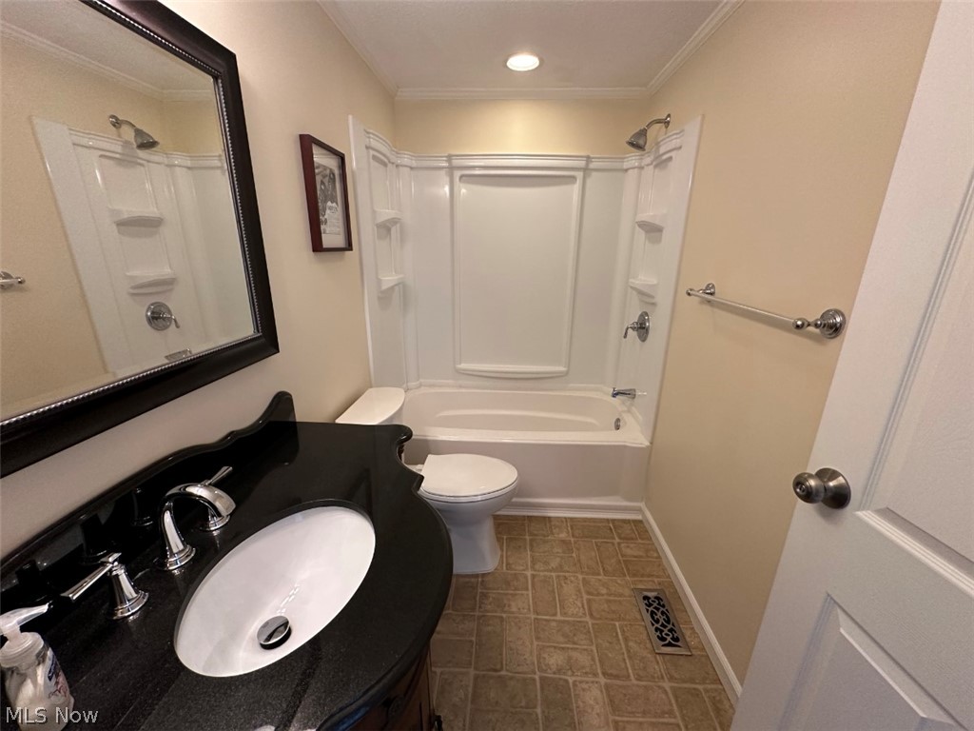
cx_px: 487
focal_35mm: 14
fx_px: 394
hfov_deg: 102.1
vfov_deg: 85.7
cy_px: 366
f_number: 2.2
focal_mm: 2.2
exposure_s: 1/60
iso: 320
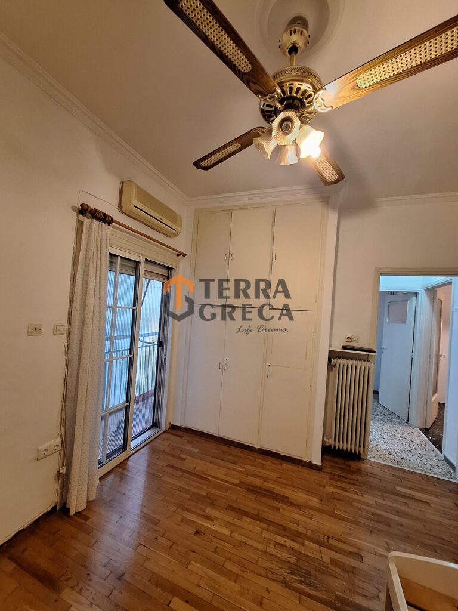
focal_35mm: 13
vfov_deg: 106.2
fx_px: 229
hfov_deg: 89.9
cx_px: 229
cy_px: 306
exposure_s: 1/25
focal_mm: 1.74
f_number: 2.2
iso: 250
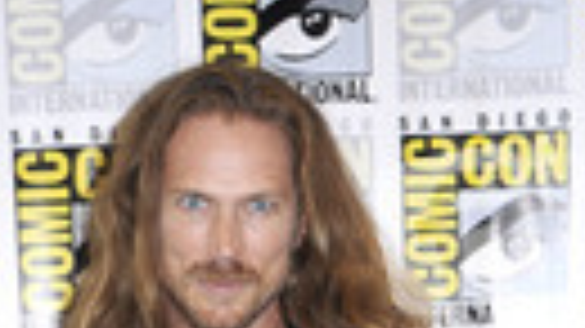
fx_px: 1799
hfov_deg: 18.4
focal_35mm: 116
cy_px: 885
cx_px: 196
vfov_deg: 9.0
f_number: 3.5
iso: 200
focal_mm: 24
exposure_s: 1/60
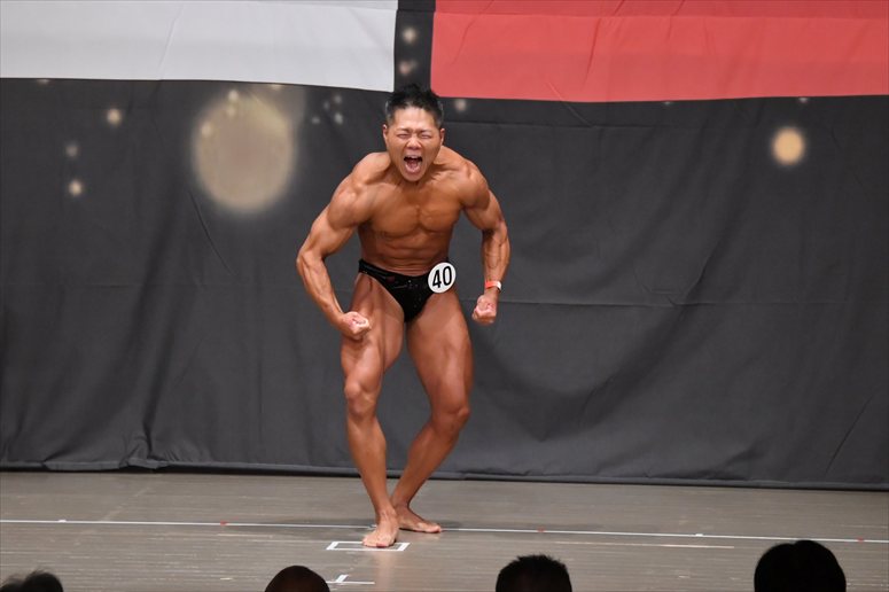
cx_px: 444
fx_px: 5924
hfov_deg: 8.6
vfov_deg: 5.7
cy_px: 296
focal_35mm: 240
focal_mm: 160
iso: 6400
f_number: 5.6
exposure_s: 1/400
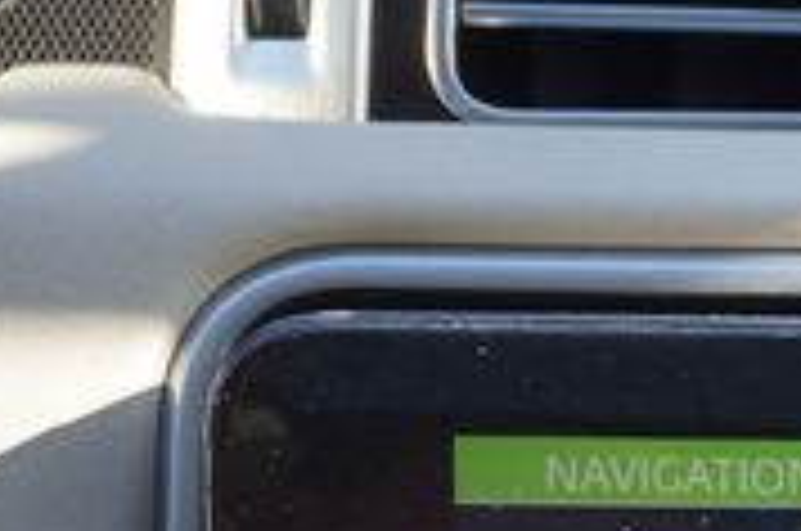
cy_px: 724
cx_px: 1264
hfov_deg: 12.8
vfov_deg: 8.9
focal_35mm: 151
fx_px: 3354
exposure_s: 1/60
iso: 100
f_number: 5.6
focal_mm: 28
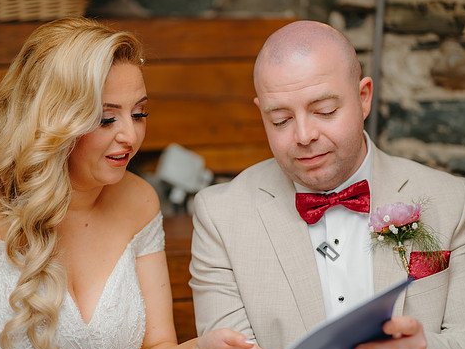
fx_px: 1371
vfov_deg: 14.5
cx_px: 233
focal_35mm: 102
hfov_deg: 19.3
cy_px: 172
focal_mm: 85
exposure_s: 1/125
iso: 100
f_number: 2
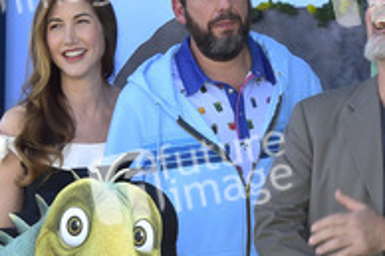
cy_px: 278
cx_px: 249
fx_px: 1806
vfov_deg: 8.1
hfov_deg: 12.2
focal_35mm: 169
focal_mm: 82
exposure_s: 1/250
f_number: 7.1
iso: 125
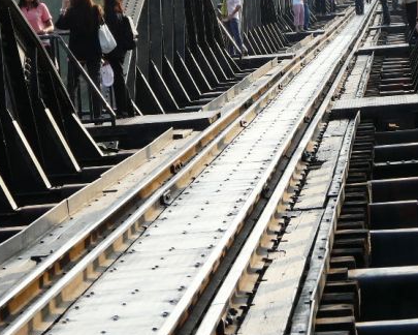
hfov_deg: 9.7
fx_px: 2474
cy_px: 116
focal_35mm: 200
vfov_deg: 7.7
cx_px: 253
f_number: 4.5
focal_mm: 18.3
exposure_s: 1/250
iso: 100
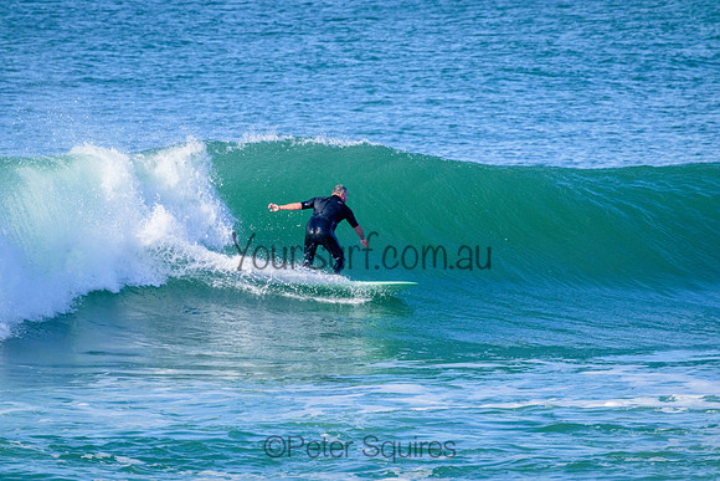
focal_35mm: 800
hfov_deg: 2.6
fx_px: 16003
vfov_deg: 1.7
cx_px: 360
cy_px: 240
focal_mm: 800
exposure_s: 1/2000
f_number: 11
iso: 2500
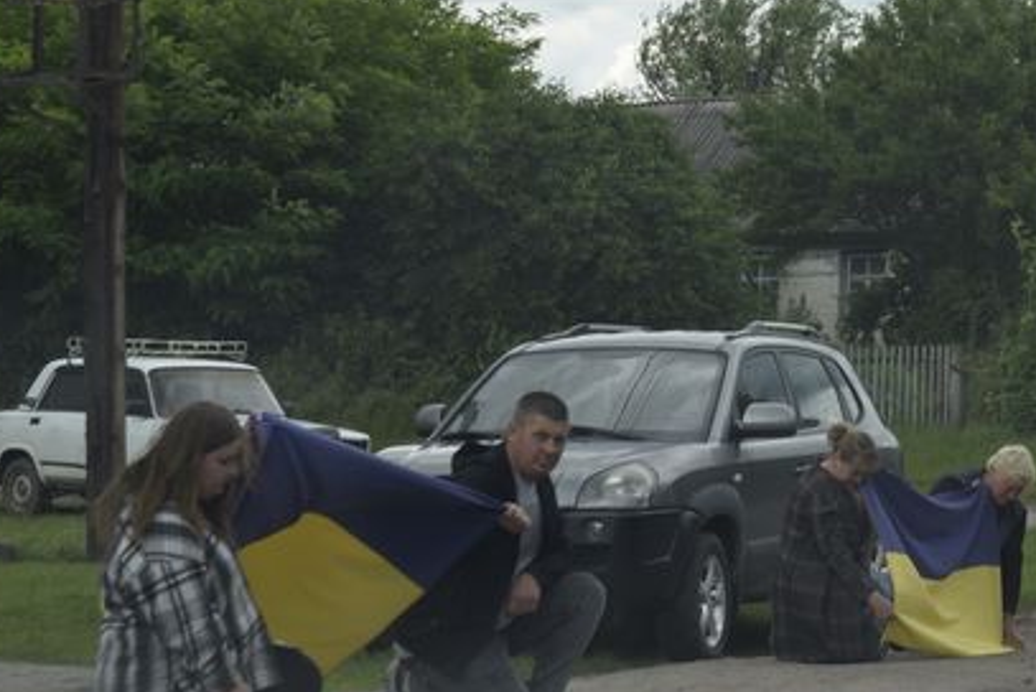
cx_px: 835
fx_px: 4375
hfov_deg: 13.4
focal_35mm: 152
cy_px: 317
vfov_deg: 9.0
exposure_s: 1/250
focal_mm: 55
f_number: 8
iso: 200
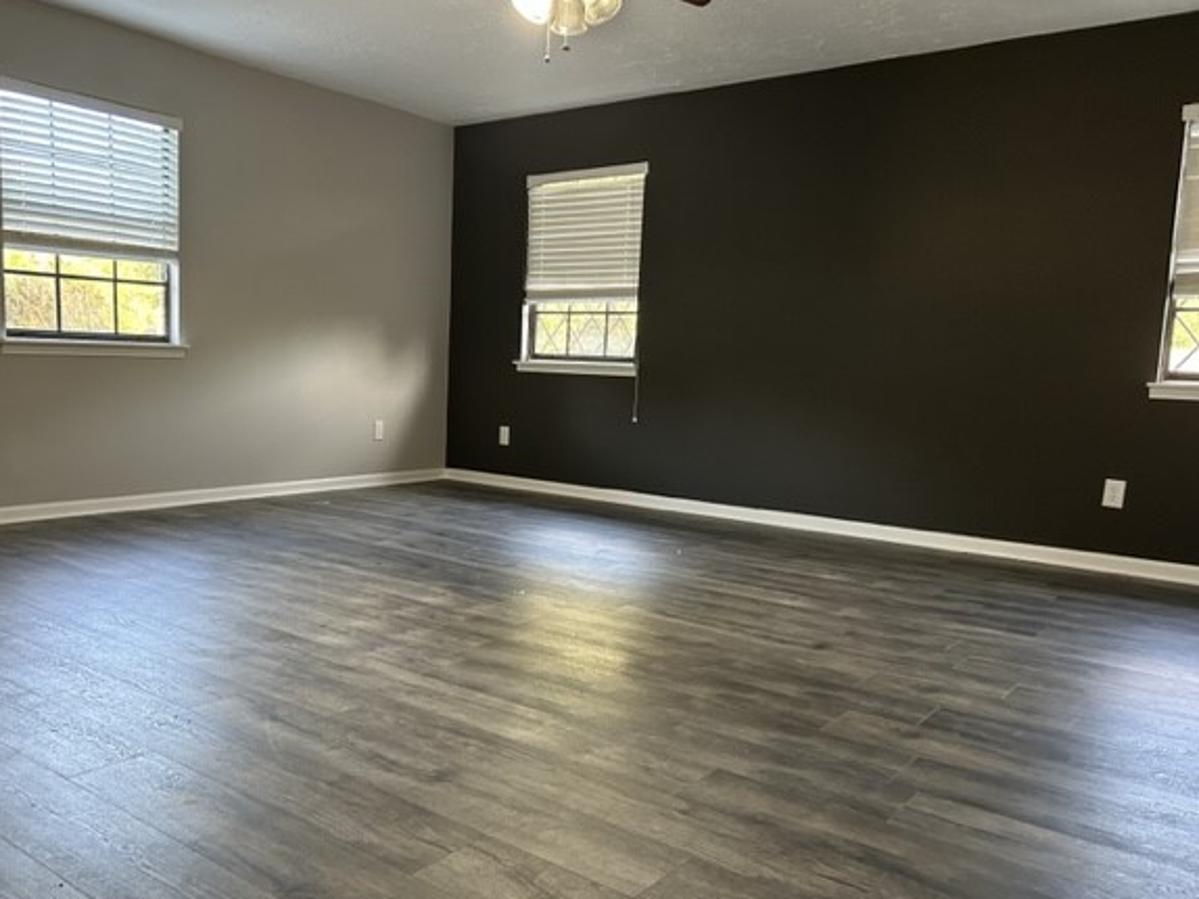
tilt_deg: -7.1
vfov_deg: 48.2
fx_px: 1004
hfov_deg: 61.5
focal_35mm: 29
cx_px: 533
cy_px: 479
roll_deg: -2.1
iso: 400
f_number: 1.5
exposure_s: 1/60
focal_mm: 5.7
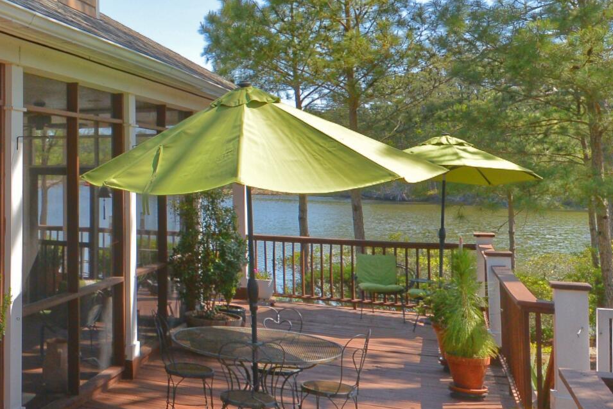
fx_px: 749
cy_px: 149
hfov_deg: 36.0
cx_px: -100
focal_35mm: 44
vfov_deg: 30.4
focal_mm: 14
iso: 800
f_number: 11
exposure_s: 1/500
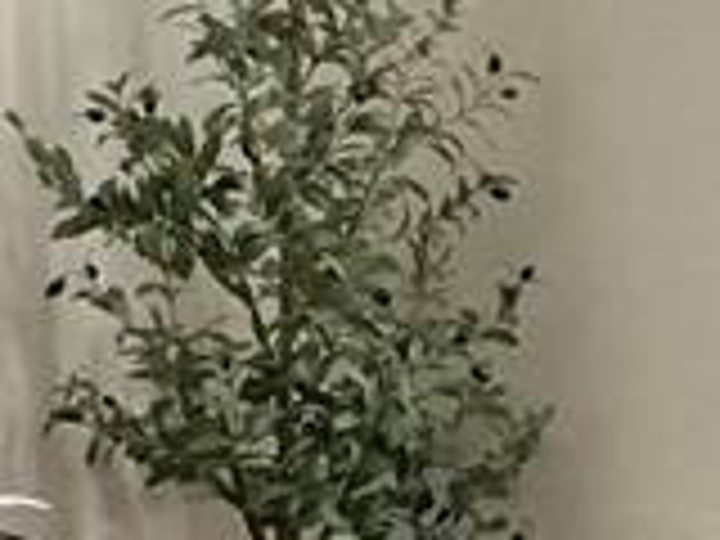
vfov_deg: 7.9
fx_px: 3869
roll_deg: +0.2
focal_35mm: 186
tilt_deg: -5.4
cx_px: 828
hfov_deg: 10.5
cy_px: 612
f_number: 1.8
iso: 320
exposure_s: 1/30
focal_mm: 3
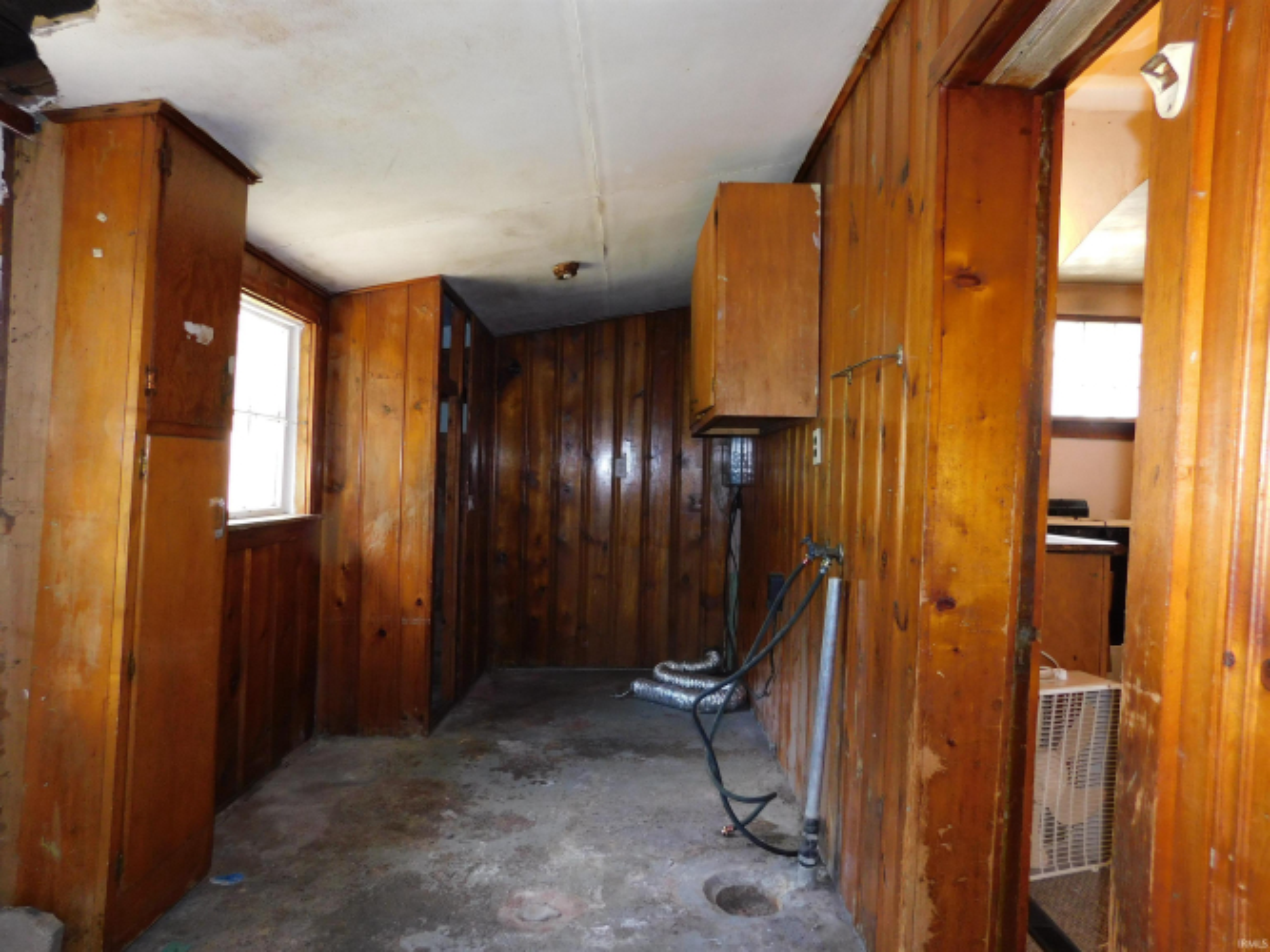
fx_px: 844
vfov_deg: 58.9
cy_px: 476
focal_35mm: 23
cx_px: 635
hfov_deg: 73.9
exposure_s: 1/30
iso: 200
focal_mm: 4
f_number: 3
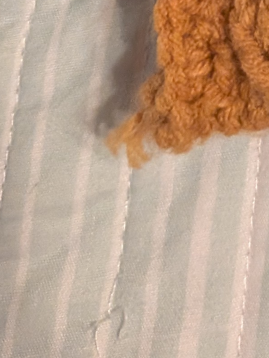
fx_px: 1253
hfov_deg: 11.0
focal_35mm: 121
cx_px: 559
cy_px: -396
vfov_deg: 13.5
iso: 654
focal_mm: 4.53
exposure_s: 1/120
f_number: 1.7
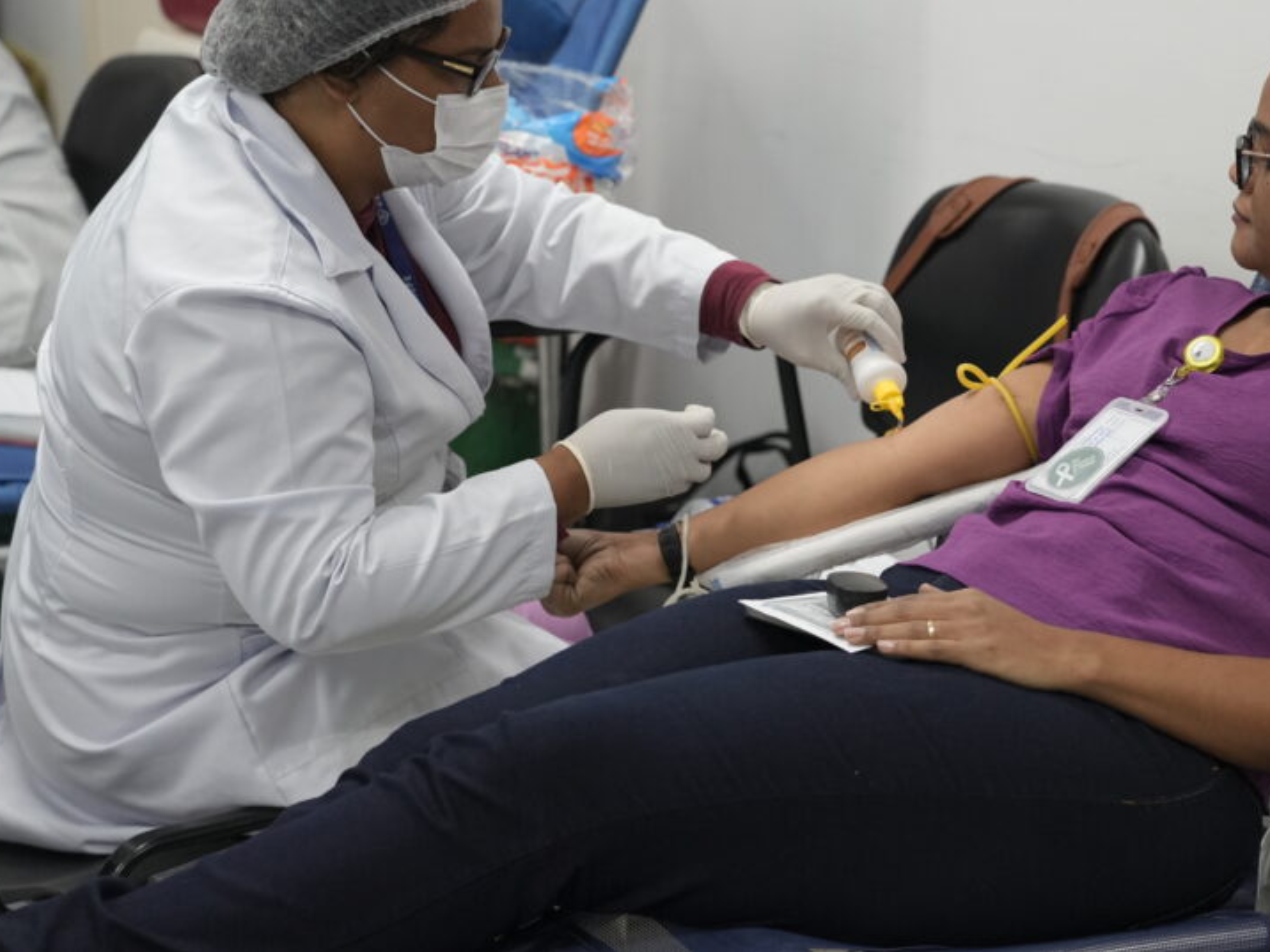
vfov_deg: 16.8
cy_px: 348
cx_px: 827
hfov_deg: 22.2
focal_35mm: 88
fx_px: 3229
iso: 2500
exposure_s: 1/125
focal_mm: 64
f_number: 4
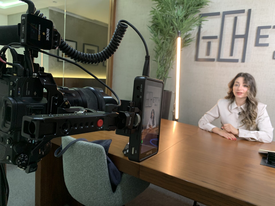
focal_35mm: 26
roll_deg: -3.9
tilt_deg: -6.8
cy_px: 103
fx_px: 207
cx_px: 138
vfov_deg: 53.1
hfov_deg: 67.3
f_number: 1.8
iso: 125
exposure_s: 1/60
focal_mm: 4.25
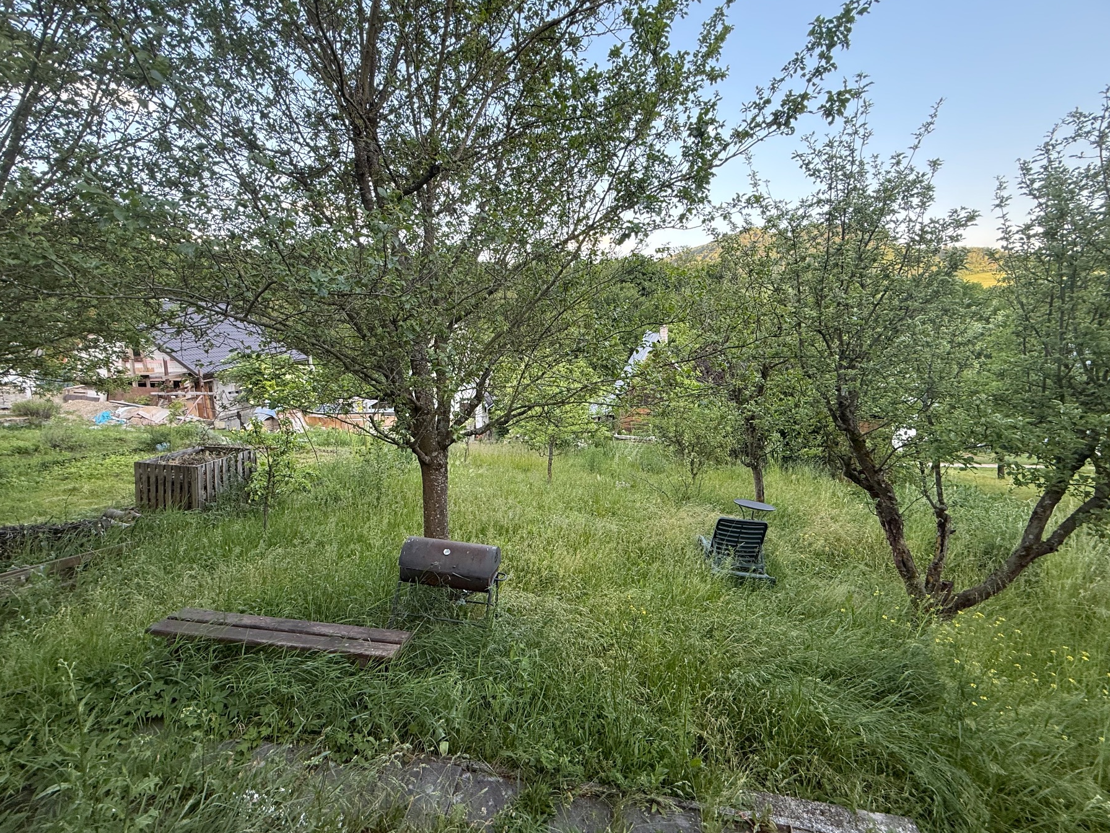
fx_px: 481
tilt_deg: -8.3
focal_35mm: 15
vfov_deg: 81.7
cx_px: 533
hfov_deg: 98.1
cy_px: 390
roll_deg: +1.2
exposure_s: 1/99
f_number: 2.2
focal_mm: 2.22
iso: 80
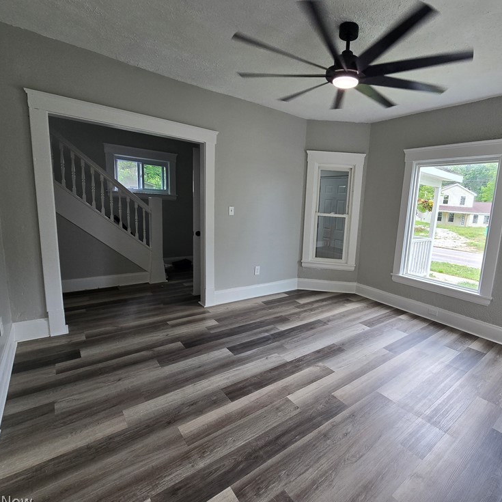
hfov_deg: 85.8
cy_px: 251
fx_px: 263
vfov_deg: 87.4
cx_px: 311
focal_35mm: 16
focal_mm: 2.2
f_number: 2.2
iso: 64
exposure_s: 1/120
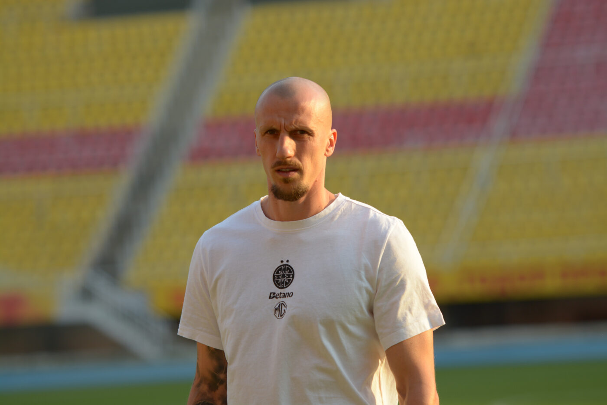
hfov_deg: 10.2
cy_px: 202
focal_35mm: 202
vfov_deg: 6.8
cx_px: 304
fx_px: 3414
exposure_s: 1/1000
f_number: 2.8
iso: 200
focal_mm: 135
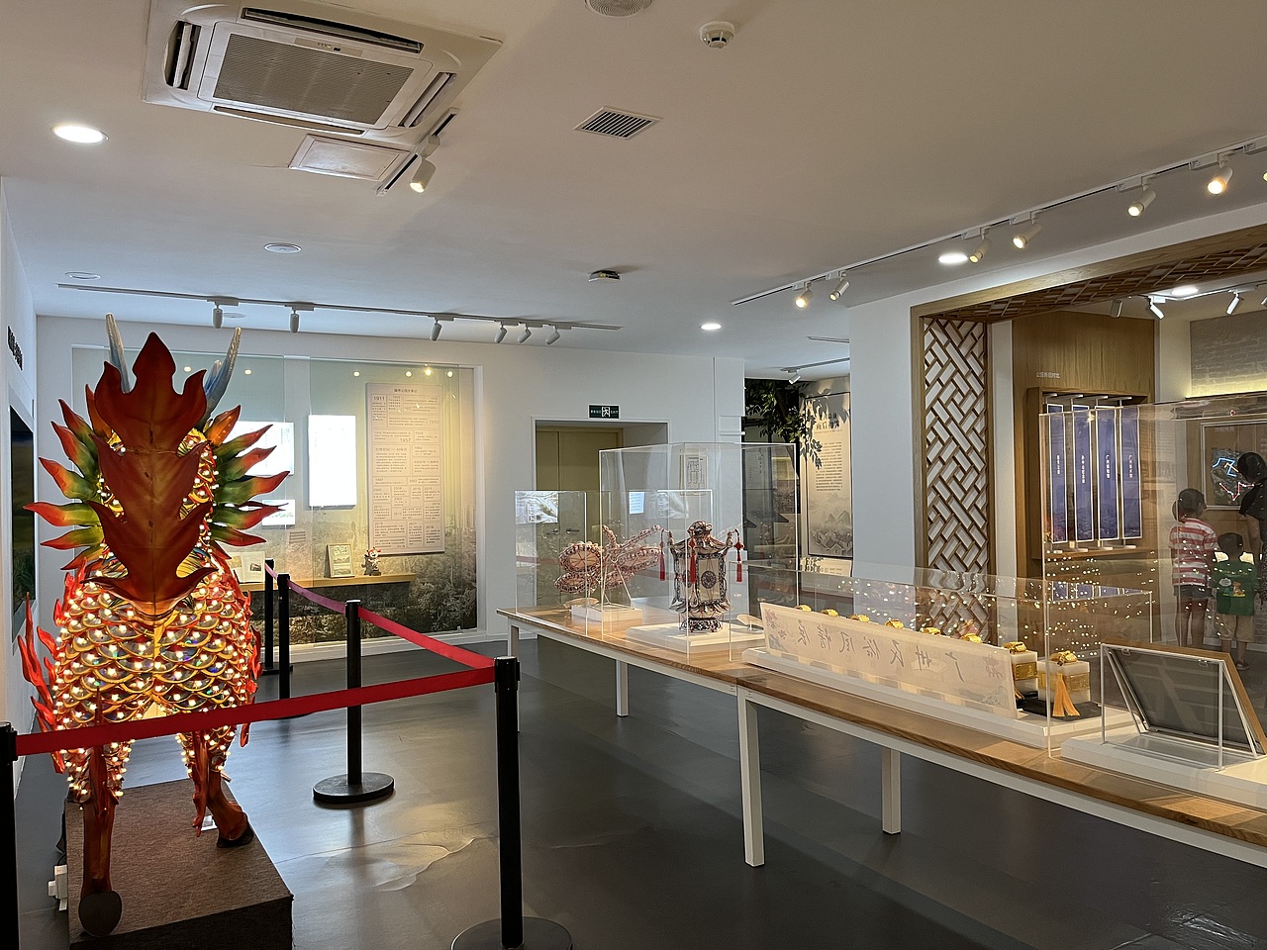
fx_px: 952
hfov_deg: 67.3
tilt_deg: +0.4
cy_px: 475
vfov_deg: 53.1
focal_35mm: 26
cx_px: 634
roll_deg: +1.0
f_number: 1.6
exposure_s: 1/50
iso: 64
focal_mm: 5.1
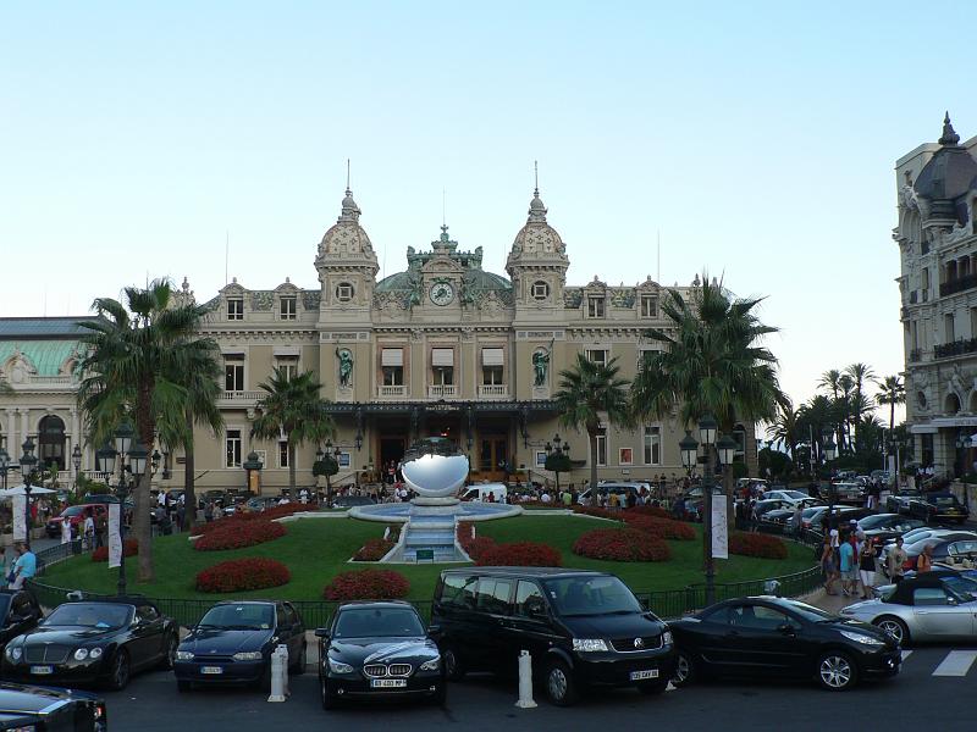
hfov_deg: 51.4
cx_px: 488
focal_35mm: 36
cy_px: 366
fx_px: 1016
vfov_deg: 39.7
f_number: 4
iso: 80
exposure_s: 1/160
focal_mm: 6
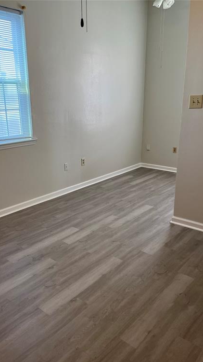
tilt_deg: -15.3
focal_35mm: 29
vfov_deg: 66.1
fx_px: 277
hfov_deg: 40.1
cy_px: 185
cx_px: 90
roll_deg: +2.1
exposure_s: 1/120
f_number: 1.6
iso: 100
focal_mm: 5.1
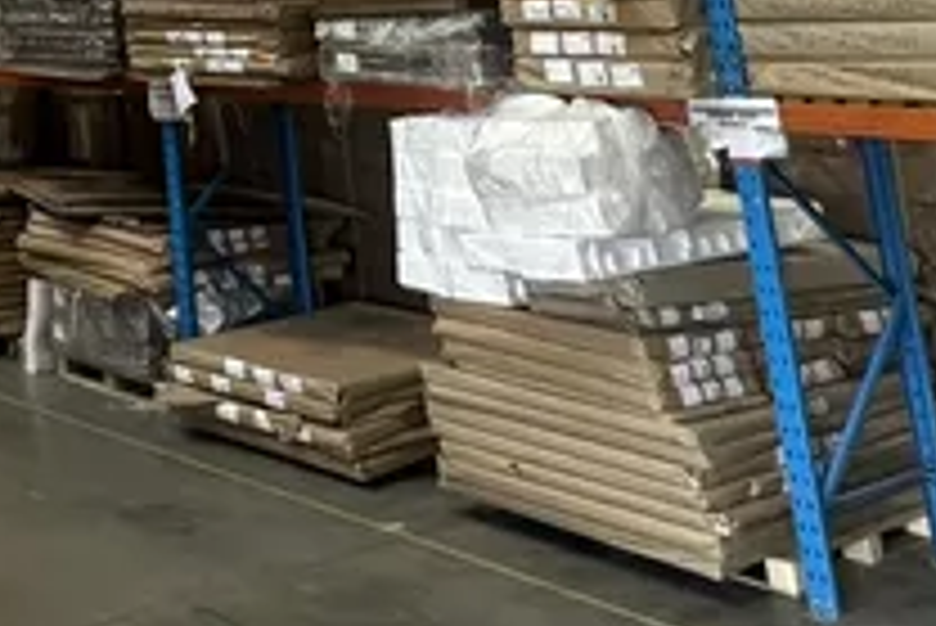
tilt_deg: +12.0
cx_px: -342
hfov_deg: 28.0
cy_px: -311
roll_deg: +0.5
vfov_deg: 20.7
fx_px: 1457
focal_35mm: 56
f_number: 2.2
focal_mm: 2.22
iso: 200
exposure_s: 1/99
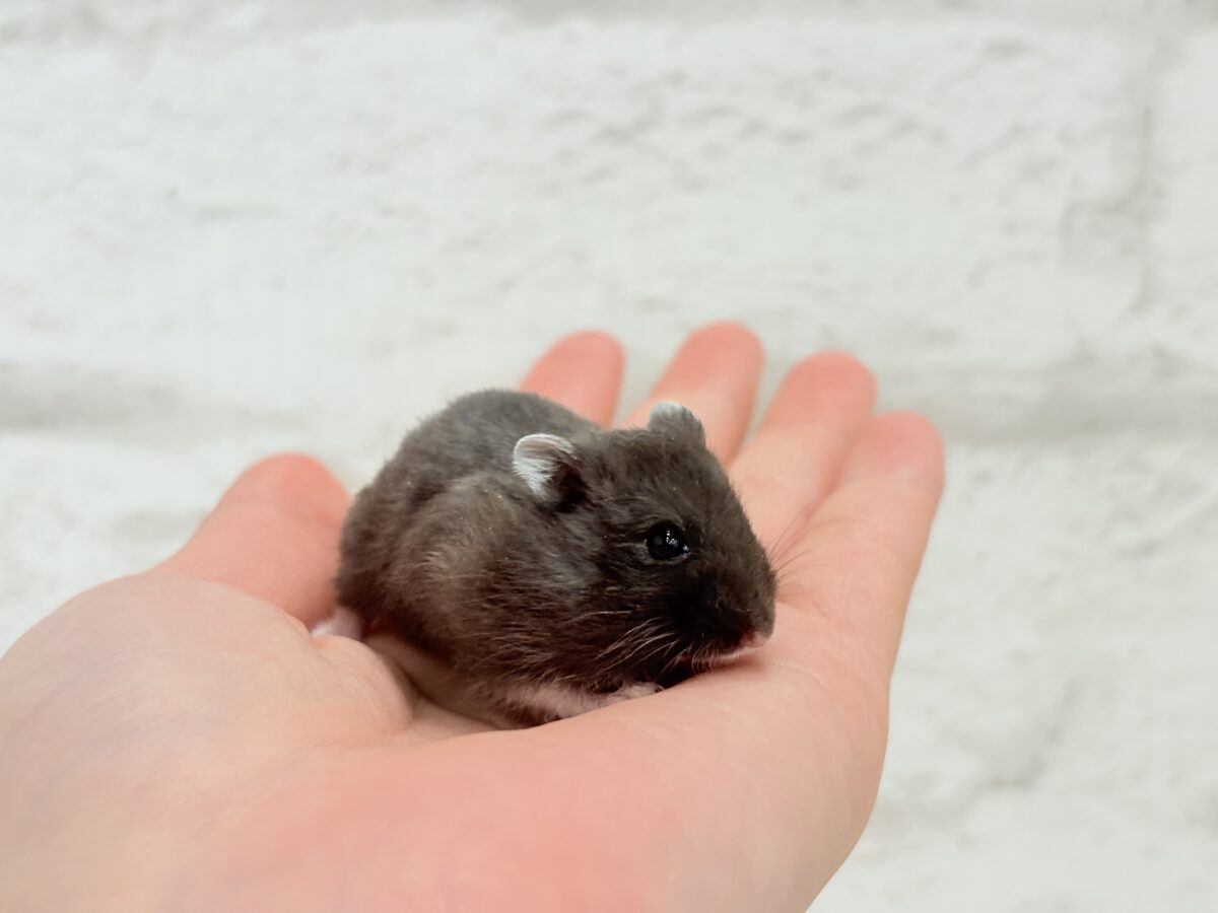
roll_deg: +0.1
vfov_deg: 28.0
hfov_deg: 36.8
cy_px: 456
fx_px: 1830
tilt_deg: -1.5
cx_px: 609
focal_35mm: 52
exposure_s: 1/100
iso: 80
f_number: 1.6
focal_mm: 5.96
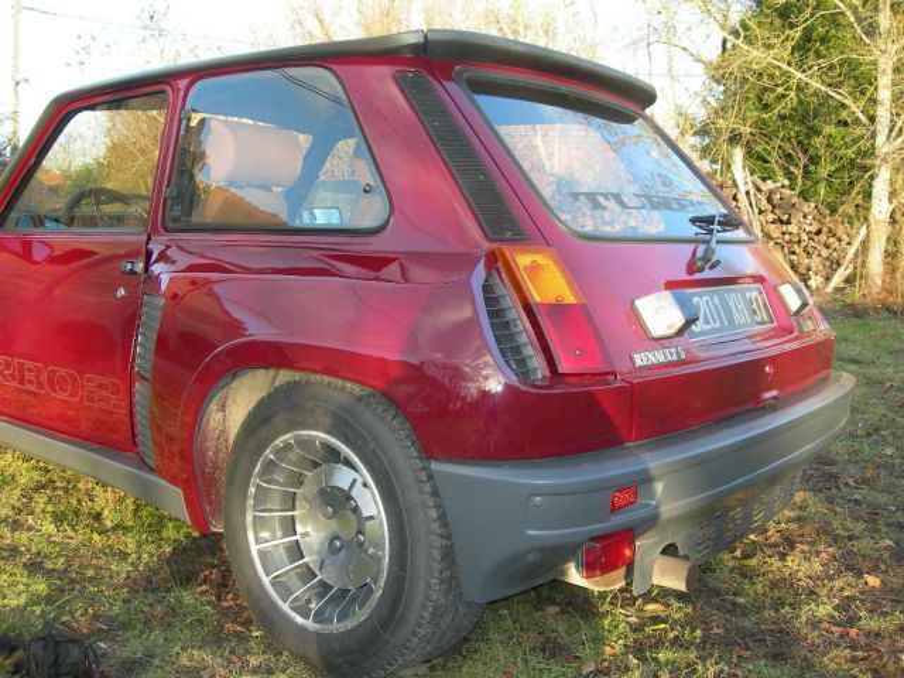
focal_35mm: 38
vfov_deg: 37.7
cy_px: 339
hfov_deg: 49.0
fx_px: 992
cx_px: 452
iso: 50
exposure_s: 1/99.1
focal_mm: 7.8
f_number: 2.8
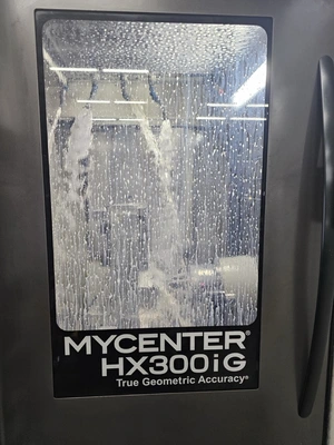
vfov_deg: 73.9
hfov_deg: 58.9
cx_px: 167
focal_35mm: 23
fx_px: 296
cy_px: 222
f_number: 1.7
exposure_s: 1/120
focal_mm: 6.3
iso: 250
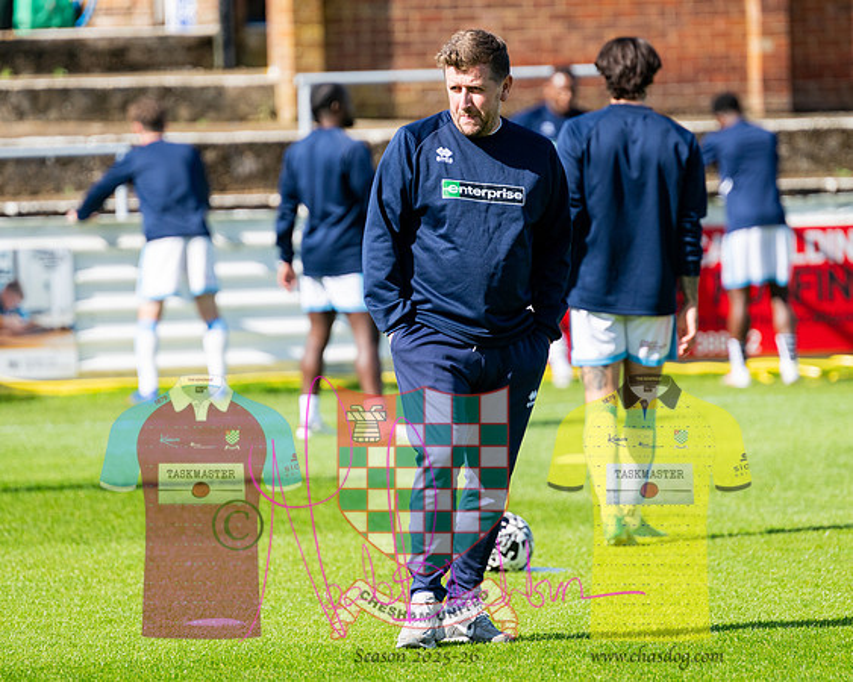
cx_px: 409
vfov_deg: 4.5
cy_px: 328
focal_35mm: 341
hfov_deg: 5.7
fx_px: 8604
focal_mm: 260
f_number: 4
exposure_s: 1/2500
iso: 400
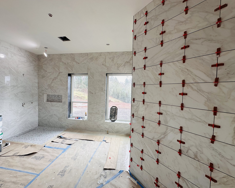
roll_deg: -1.0
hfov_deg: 96.7
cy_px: 94
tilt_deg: -2.1
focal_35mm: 15
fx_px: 104
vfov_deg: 84.0
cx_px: 113
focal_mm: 2.22
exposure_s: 1/120
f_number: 2.2
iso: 80
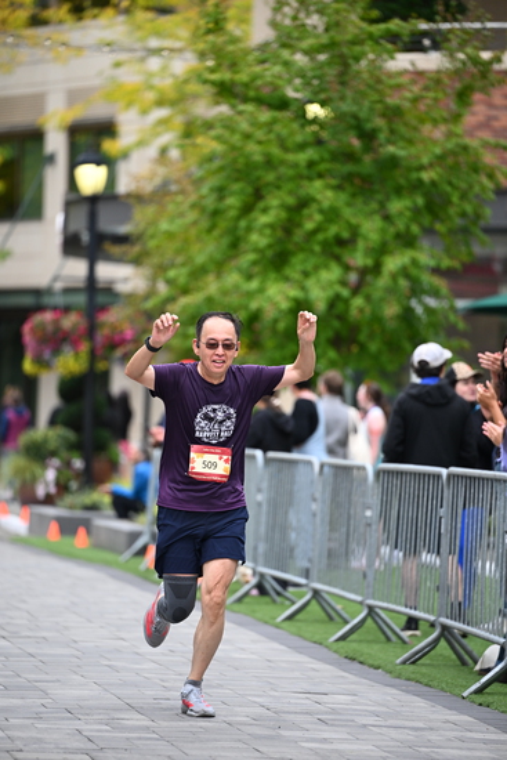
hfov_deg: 6.9
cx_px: 254
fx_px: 4222
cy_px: 380
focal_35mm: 200
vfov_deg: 10.3
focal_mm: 200
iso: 800
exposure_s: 1/2000
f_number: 2.8
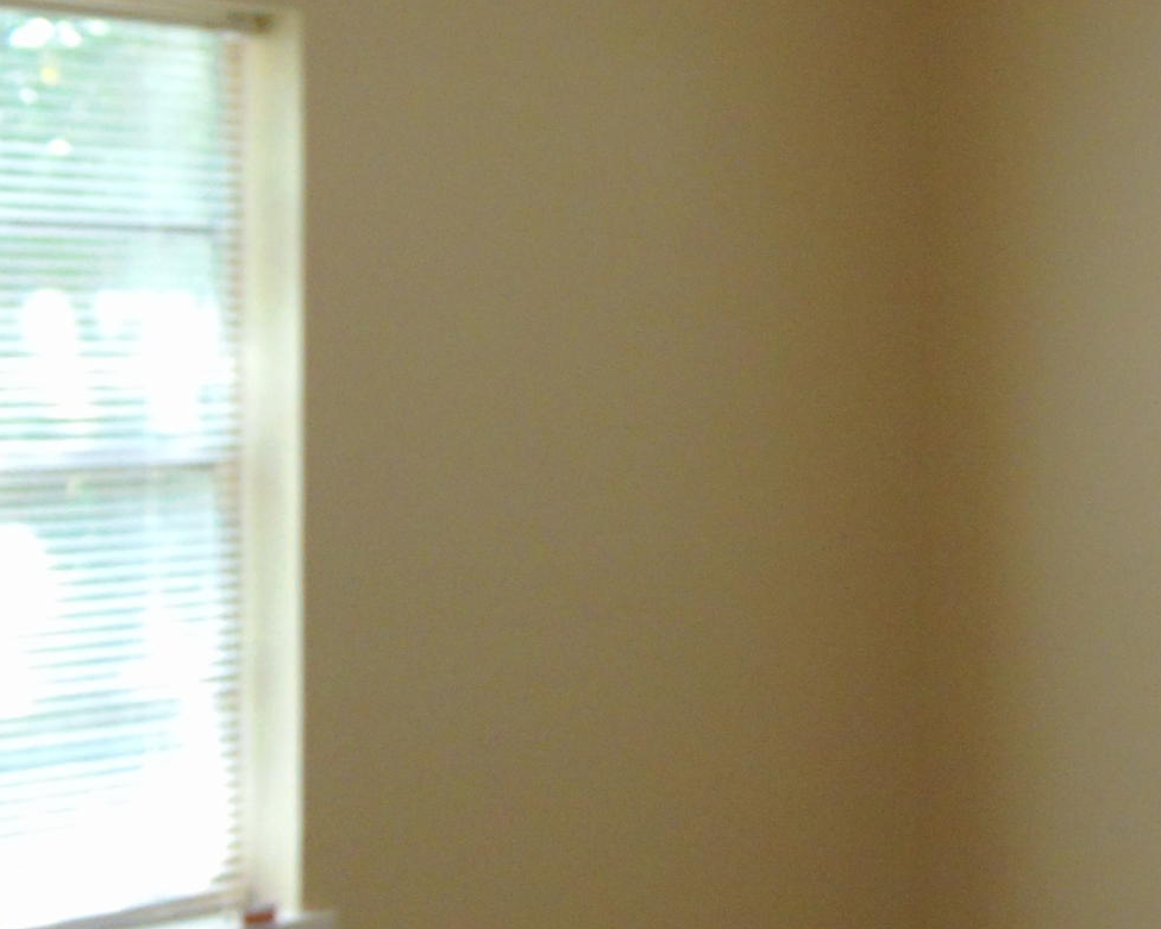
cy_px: 423
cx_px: 1212
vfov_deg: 20.4
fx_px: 2577
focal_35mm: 75
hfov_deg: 24.1
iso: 200
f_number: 3
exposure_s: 1/30
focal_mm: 4.5
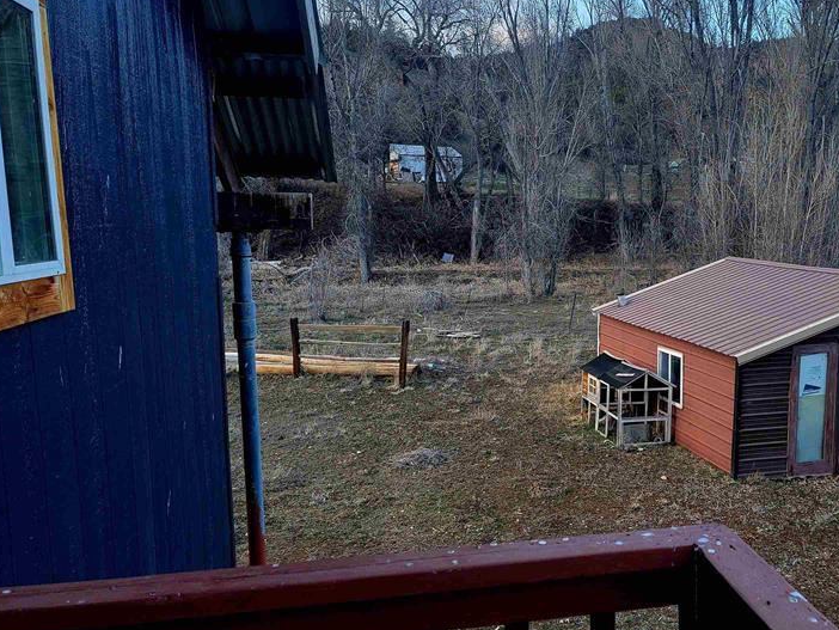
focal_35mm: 35
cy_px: 316
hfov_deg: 51.4
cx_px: 576
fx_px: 849
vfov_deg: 40.7
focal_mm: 6.7
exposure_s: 1/120
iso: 32
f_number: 1.8
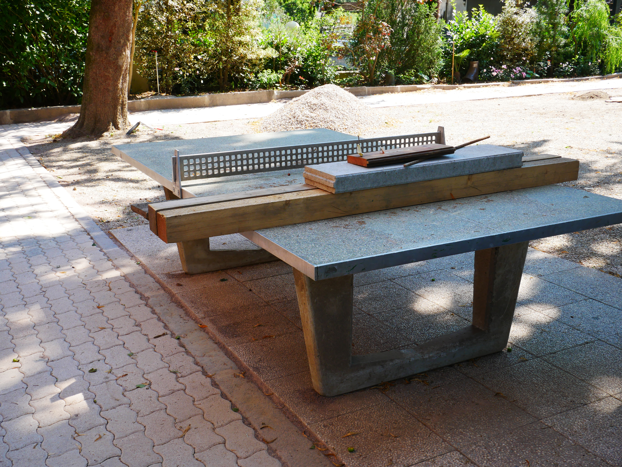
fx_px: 647
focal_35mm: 36
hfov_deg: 51.3
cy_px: 234
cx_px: 311
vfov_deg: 39.7
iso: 200
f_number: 8
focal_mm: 18
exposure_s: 1/80
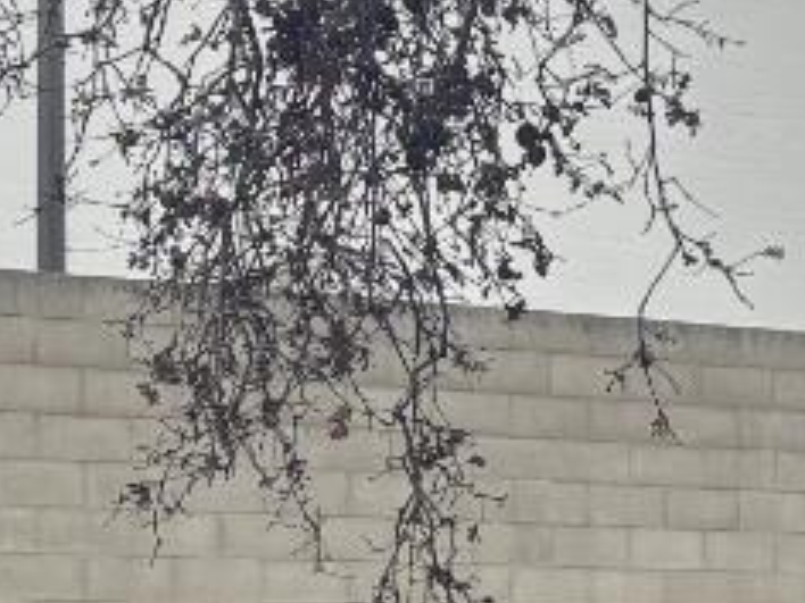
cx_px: 1593
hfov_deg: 10.9
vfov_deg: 8.9
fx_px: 3837
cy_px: 758
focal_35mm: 165
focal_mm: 5.96
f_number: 1.6
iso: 50
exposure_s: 1/933
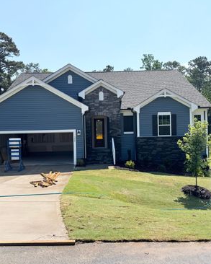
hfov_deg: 45.8
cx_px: 99
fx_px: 250
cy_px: 133
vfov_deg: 55.6
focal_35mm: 32
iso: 80
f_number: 1.78
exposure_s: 1/5814
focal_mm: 6.76
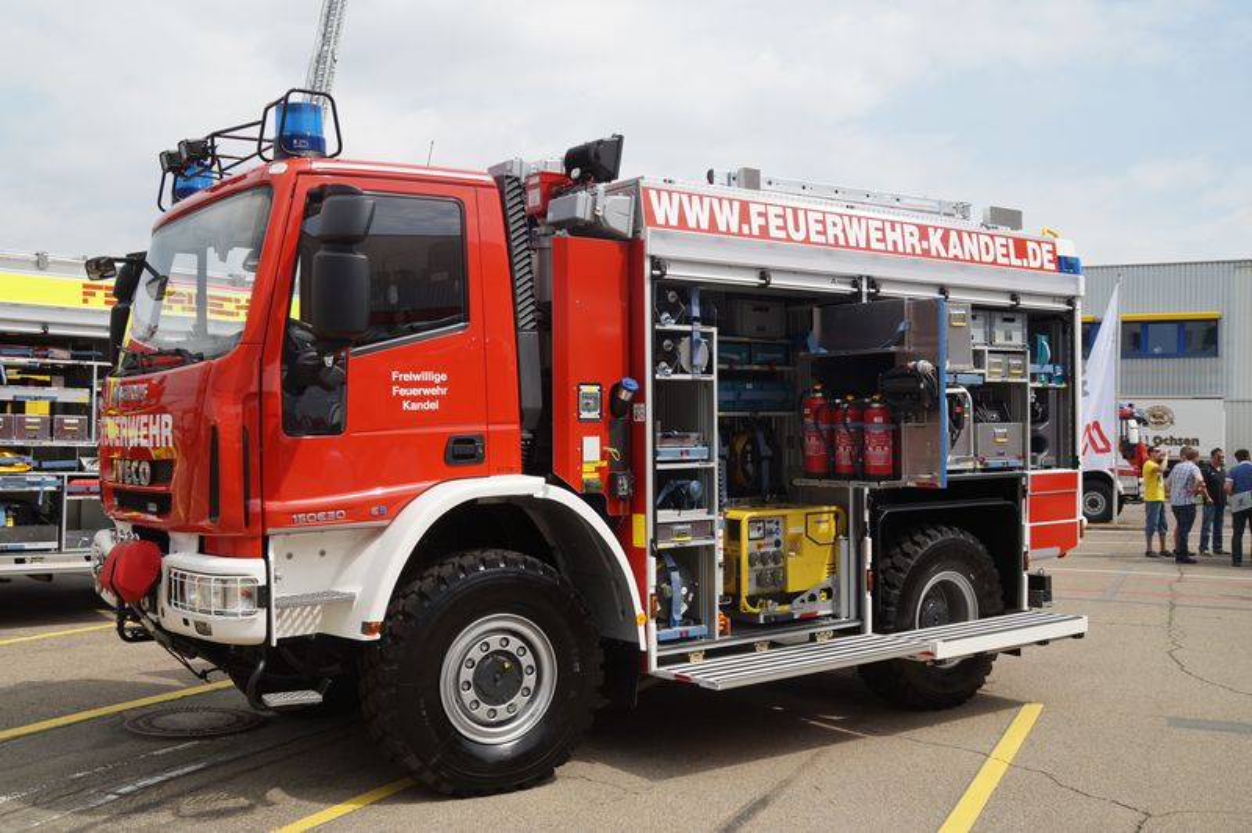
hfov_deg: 53.2
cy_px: 416
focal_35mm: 36
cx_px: 626
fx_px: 1251
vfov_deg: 36.8
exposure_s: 1/500
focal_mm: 24
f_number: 5.6
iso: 100
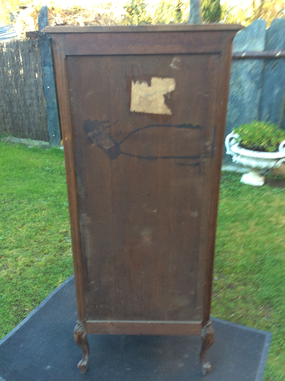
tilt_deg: -27.1
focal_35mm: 32
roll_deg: +0.8
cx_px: 142
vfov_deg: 56.9
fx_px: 352
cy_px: 190
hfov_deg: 44.1
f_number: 2.4
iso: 32
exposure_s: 1/33
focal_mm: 3.3
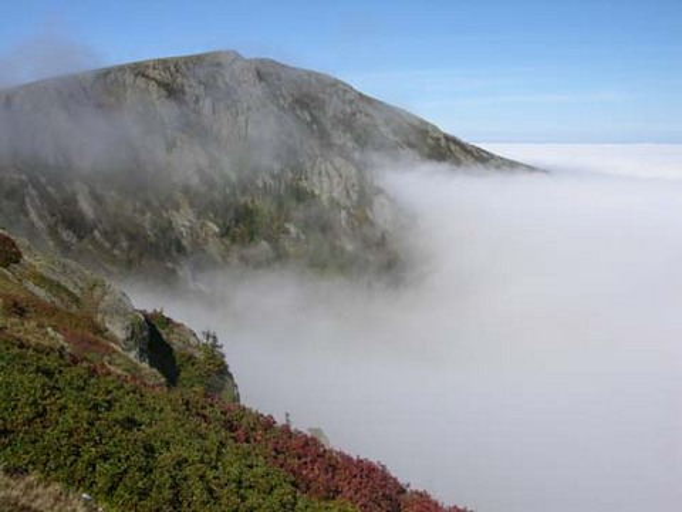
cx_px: 341
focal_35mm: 35
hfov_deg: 52.6
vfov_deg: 40.7
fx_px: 690
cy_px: 256
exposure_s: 1/306
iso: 50
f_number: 7.1
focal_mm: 8.9
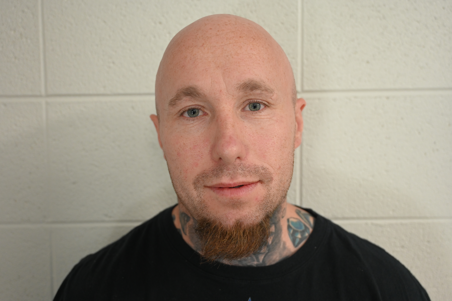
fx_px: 414
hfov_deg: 57.3
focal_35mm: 33
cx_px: 226
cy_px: 150
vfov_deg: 39.9
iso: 2800
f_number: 4
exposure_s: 1/125
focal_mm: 33
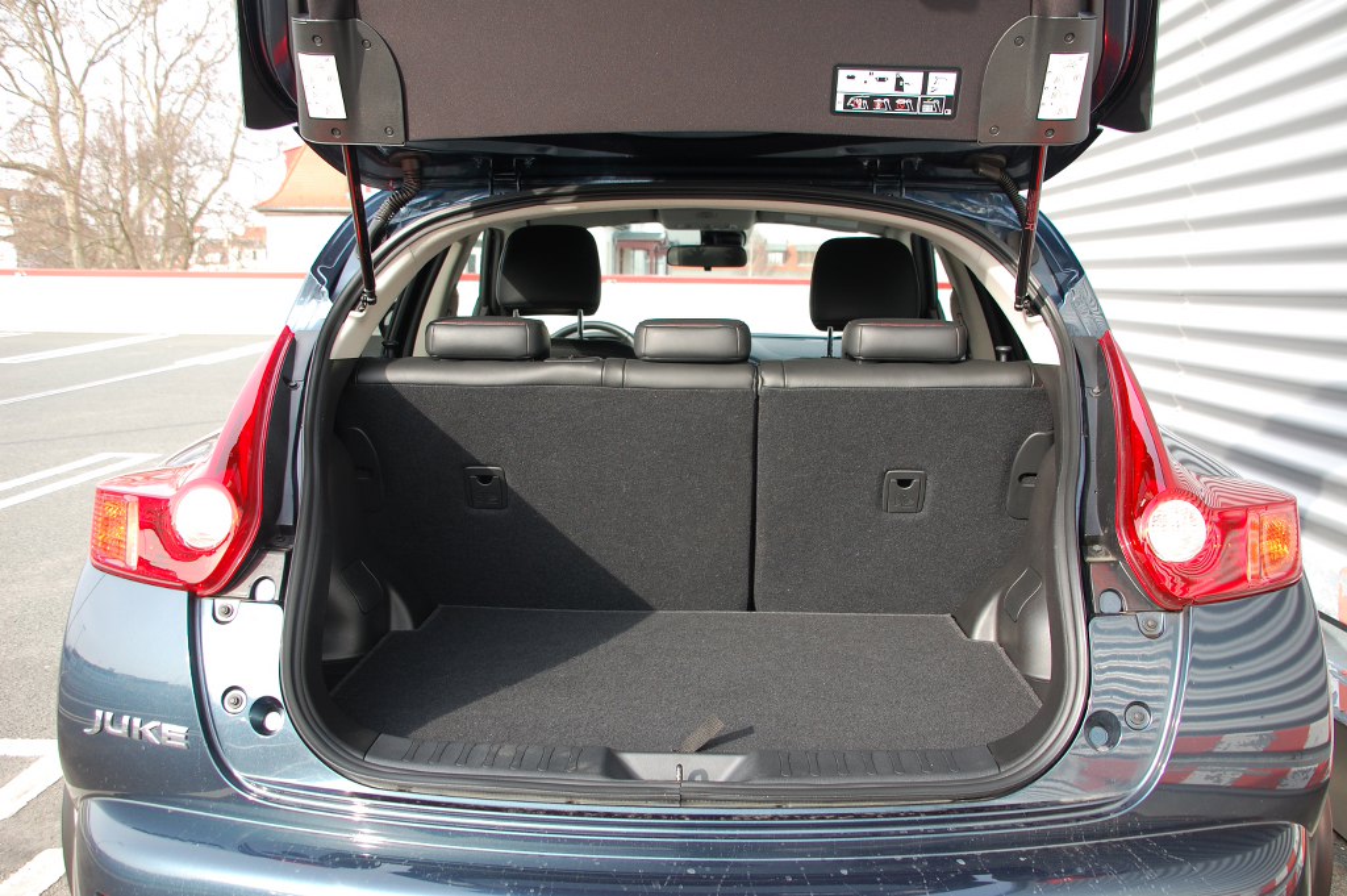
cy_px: 448
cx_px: 674
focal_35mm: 33
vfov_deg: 39.9
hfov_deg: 57.3
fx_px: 1234
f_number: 5.6
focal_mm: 22
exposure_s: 1/125
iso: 200
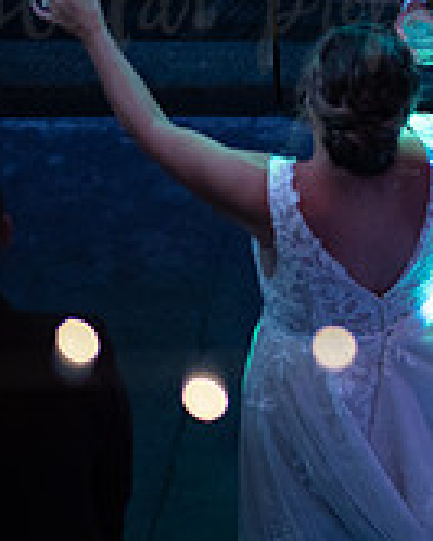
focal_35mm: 216
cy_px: 0
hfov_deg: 7.1
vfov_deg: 8.9
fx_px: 3457
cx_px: 412
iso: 2000
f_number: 1.6
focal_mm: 85
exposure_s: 1/200
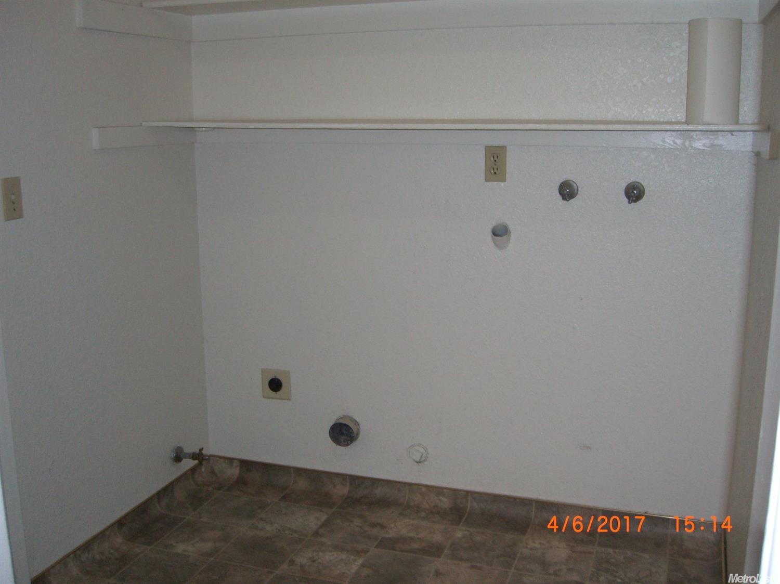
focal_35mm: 38
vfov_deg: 37.7
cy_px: 292
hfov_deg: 49.0
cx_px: 390
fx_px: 856
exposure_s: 1/60
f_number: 2.8
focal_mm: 7.9
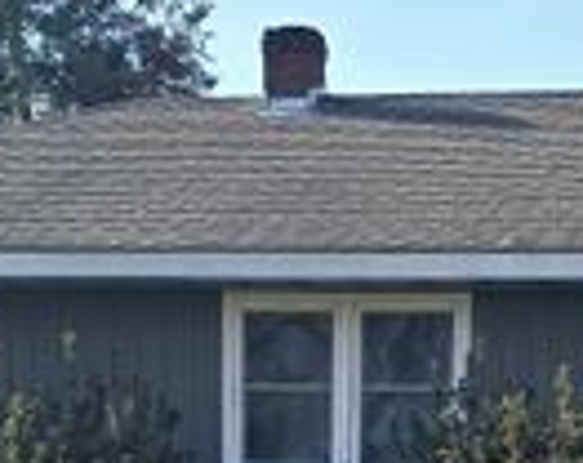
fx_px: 1479
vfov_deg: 17.7
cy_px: 354
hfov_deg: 22.2
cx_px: 405
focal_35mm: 86
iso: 12
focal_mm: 6.3
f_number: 1.7
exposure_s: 1/769
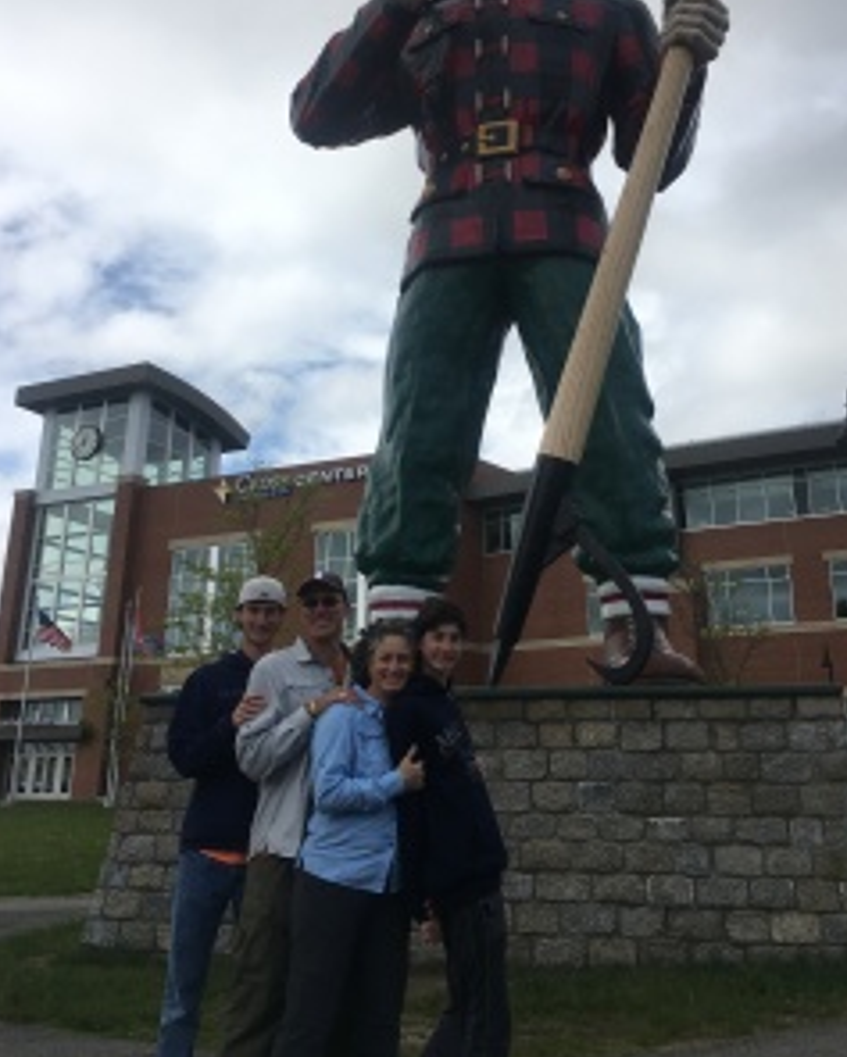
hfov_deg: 42.2
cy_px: 407
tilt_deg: +19.5
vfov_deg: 51.1
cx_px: 447
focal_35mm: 35
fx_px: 1096
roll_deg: -0.3
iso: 25
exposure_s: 1/2198
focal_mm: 4.15
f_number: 2.2
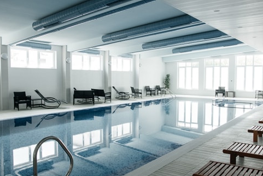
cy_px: 90
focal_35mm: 33
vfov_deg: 40.0
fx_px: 241
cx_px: 135
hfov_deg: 57.2
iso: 1000
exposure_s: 1/80
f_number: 6.3
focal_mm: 21
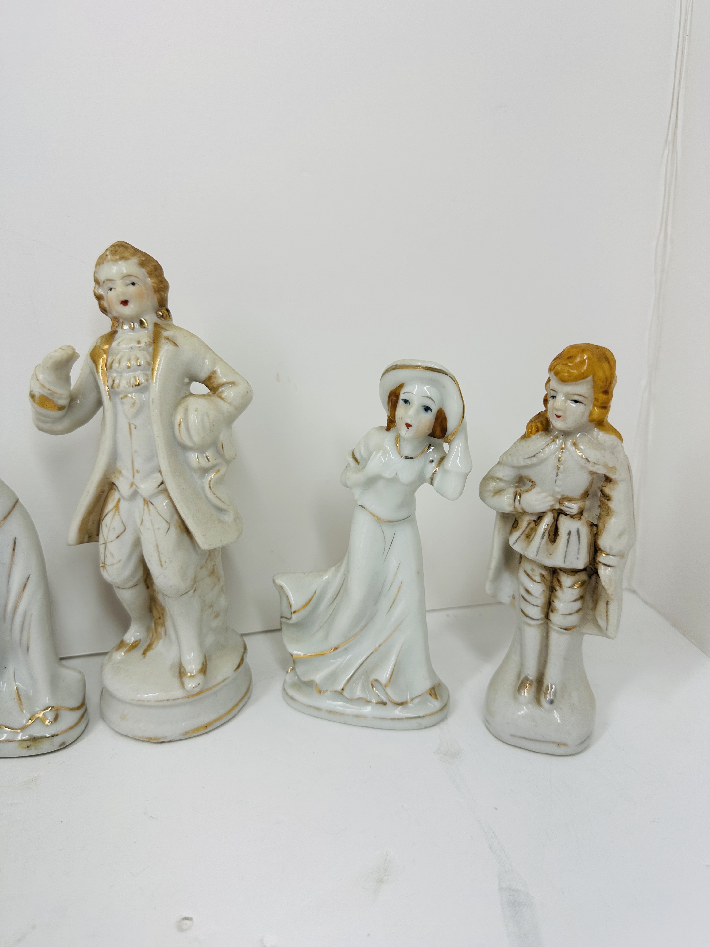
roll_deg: +0.7
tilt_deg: -16.1
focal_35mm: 24
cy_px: 474
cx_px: 355
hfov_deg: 56.8
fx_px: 656
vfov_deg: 71.6
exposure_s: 1/1321
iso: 80
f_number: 1.78
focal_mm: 6.86
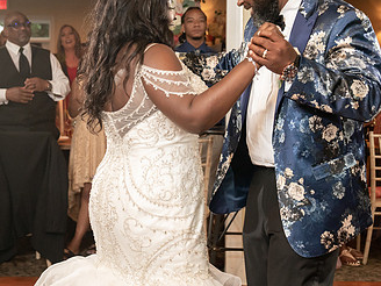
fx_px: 715
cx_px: 181
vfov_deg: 22.5
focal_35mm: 65
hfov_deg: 29.8
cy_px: 109
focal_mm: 37
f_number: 4
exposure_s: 1/200
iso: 4000
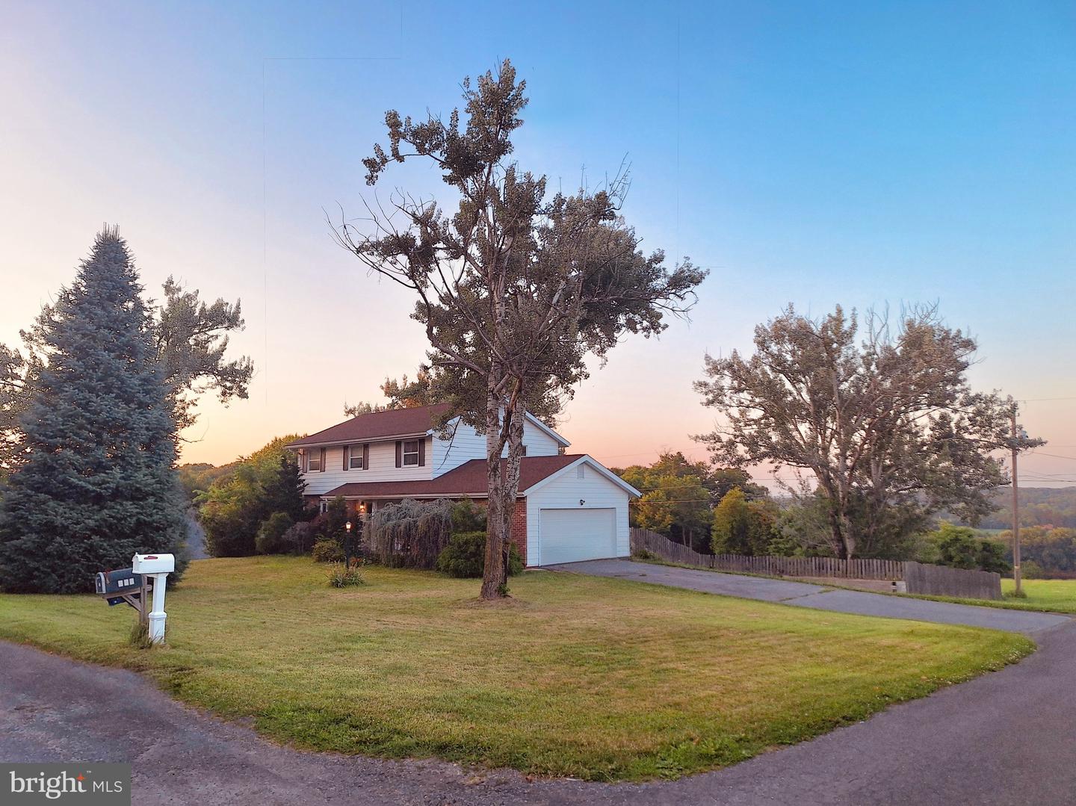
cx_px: 538
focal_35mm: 23
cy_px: 403
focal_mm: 5.54
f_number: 1.8
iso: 40
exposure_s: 1/303
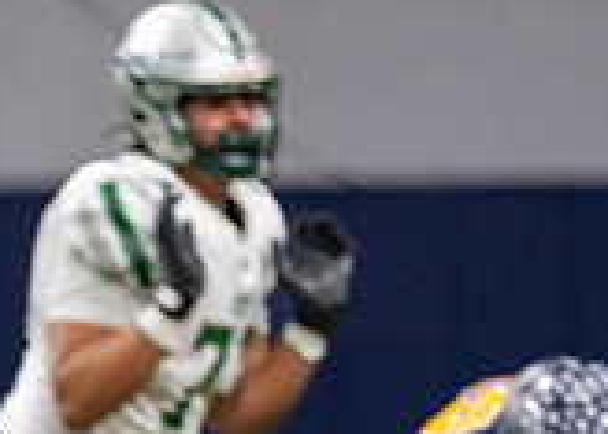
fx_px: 13377
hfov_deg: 2.6
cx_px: -426
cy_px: 764
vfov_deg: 1.9
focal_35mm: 775
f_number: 2.8
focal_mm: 197
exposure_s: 1/1000
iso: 2000
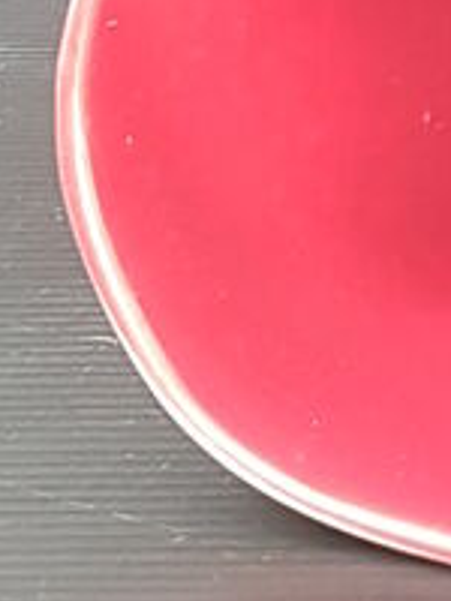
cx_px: 875
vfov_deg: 17.8
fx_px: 1807
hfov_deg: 12.6
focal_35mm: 104
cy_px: -153
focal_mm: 4.2
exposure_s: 1/30
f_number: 1.7
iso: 125
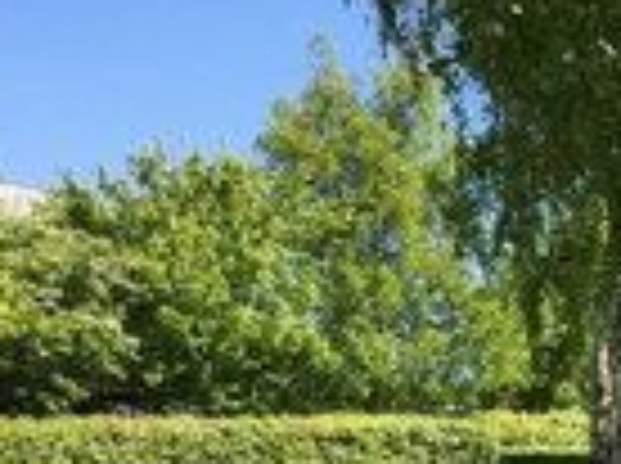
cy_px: 441
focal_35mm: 90
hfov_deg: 21.1
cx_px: 626
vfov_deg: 16.1
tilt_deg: -0.8
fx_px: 1612
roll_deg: -0.3
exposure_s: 1/543
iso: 25
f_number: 2.4
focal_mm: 3.3
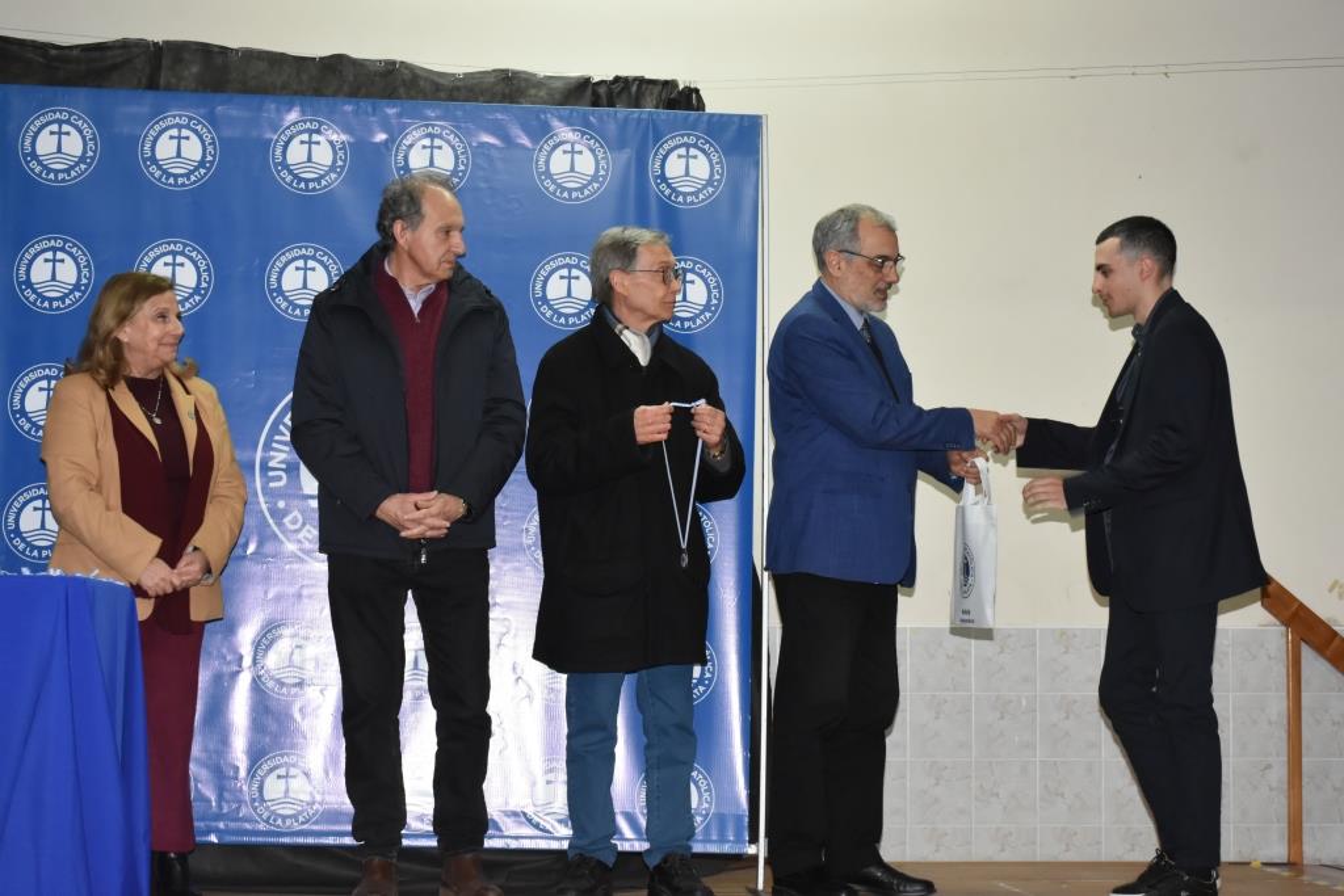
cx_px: 672
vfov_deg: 20.2
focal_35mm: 68
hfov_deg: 29.9
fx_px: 2520
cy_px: 448
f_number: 8
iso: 1600
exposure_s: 1/60
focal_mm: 45
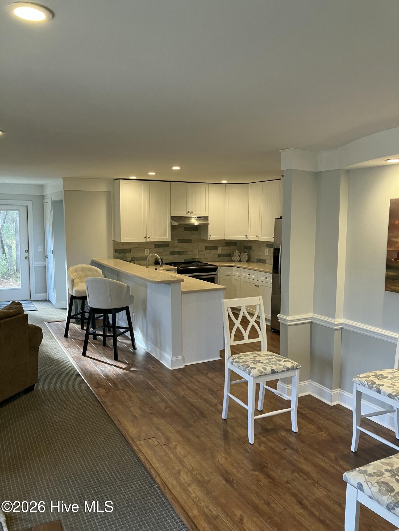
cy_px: 266
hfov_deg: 49.7
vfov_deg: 63.4
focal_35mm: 28
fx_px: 430
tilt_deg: -4.2
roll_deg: -0.2
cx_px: 200
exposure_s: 1/60
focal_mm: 3.99
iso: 100
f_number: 1.8
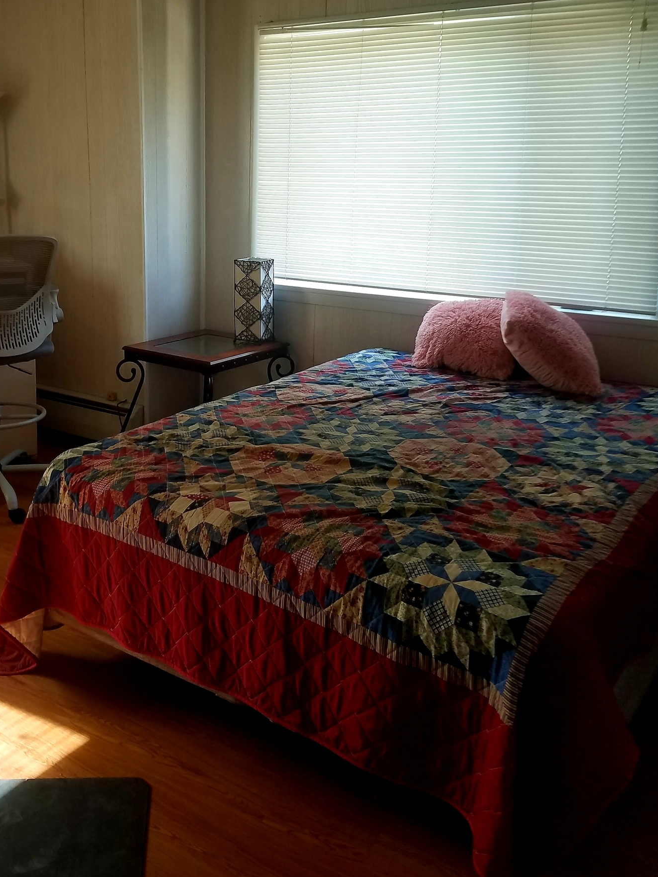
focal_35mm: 34
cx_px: 251
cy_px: 333
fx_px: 862
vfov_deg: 53.4
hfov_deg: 41.5
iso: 50
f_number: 1.7
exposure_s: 1/60
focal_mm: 4.2
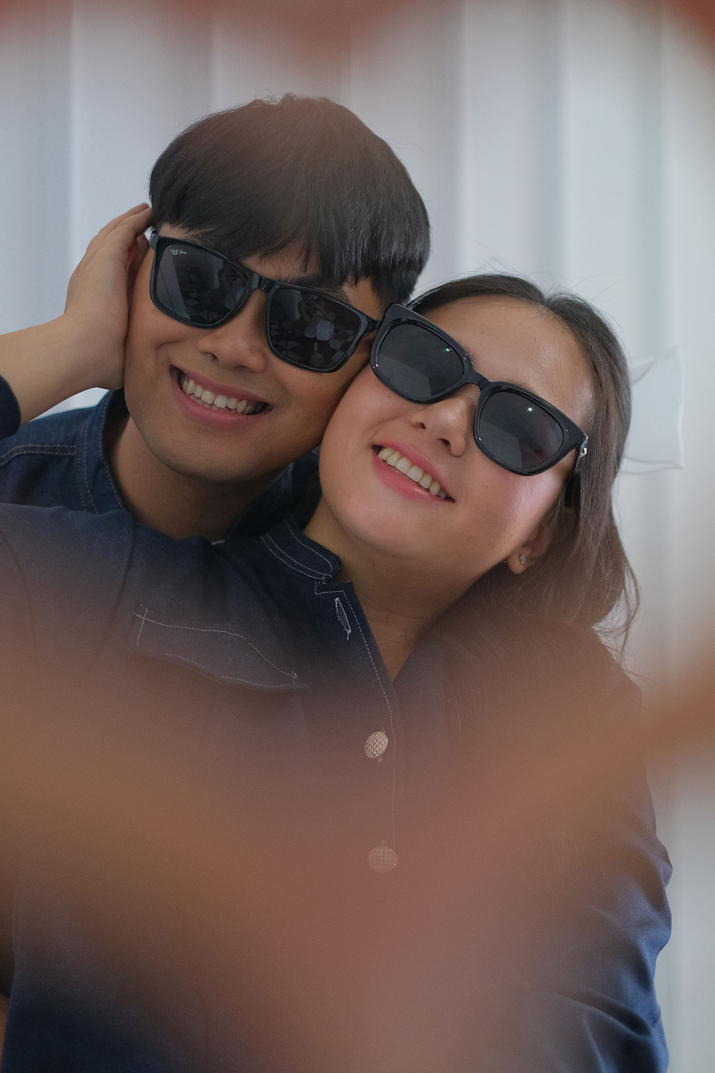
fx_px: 1906
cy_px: 543
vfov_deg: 31.4
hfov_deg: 21.2
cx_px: 401
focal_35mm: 64
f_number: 1.4
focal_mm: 35
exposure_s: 1/500
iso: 1600
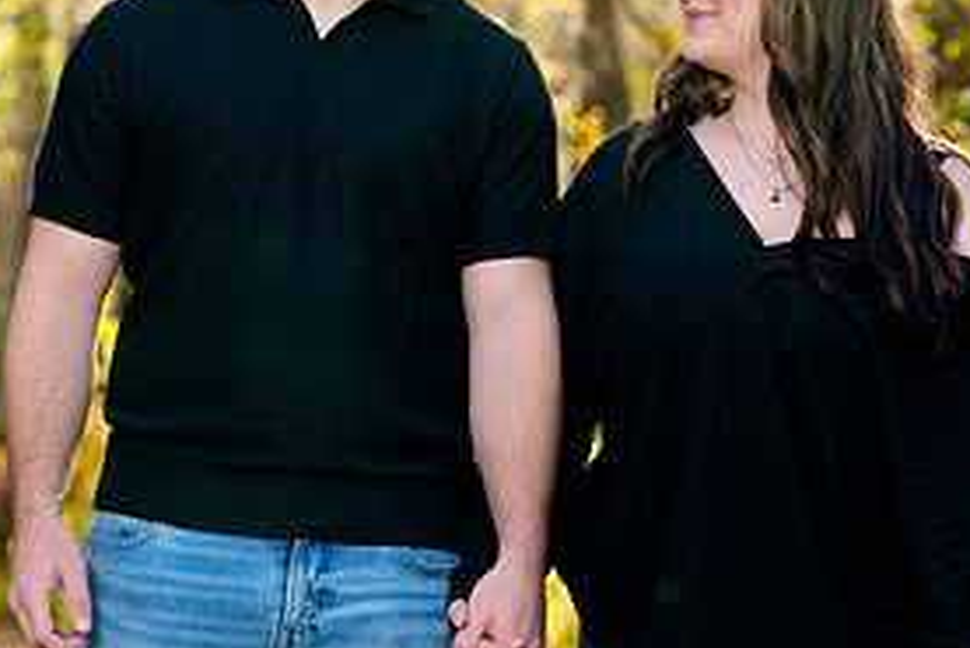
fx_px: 5418
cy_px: 187
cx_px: 406
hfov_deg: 10.2
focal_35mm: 201
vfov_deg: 6.8
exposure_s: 1/160
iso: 400
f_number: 4
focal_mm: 96
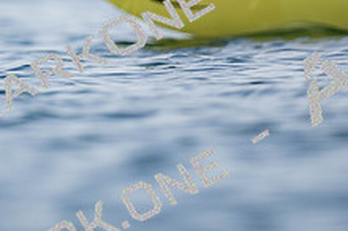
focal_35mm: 1585
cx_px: 168
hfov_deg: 1.3
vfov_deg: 0.9
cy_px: -23
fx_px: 15299
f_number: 4
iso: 140
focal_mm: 600
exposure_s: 1/2500
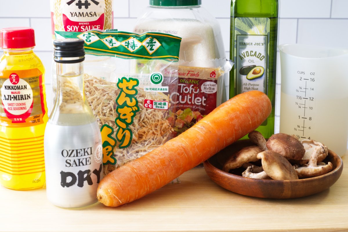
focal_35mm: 60
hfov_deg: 33.4
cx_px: 174
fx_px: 580
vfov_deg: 22.6
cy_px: 116
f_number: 11
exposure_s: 2.5
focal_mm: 60
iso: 200
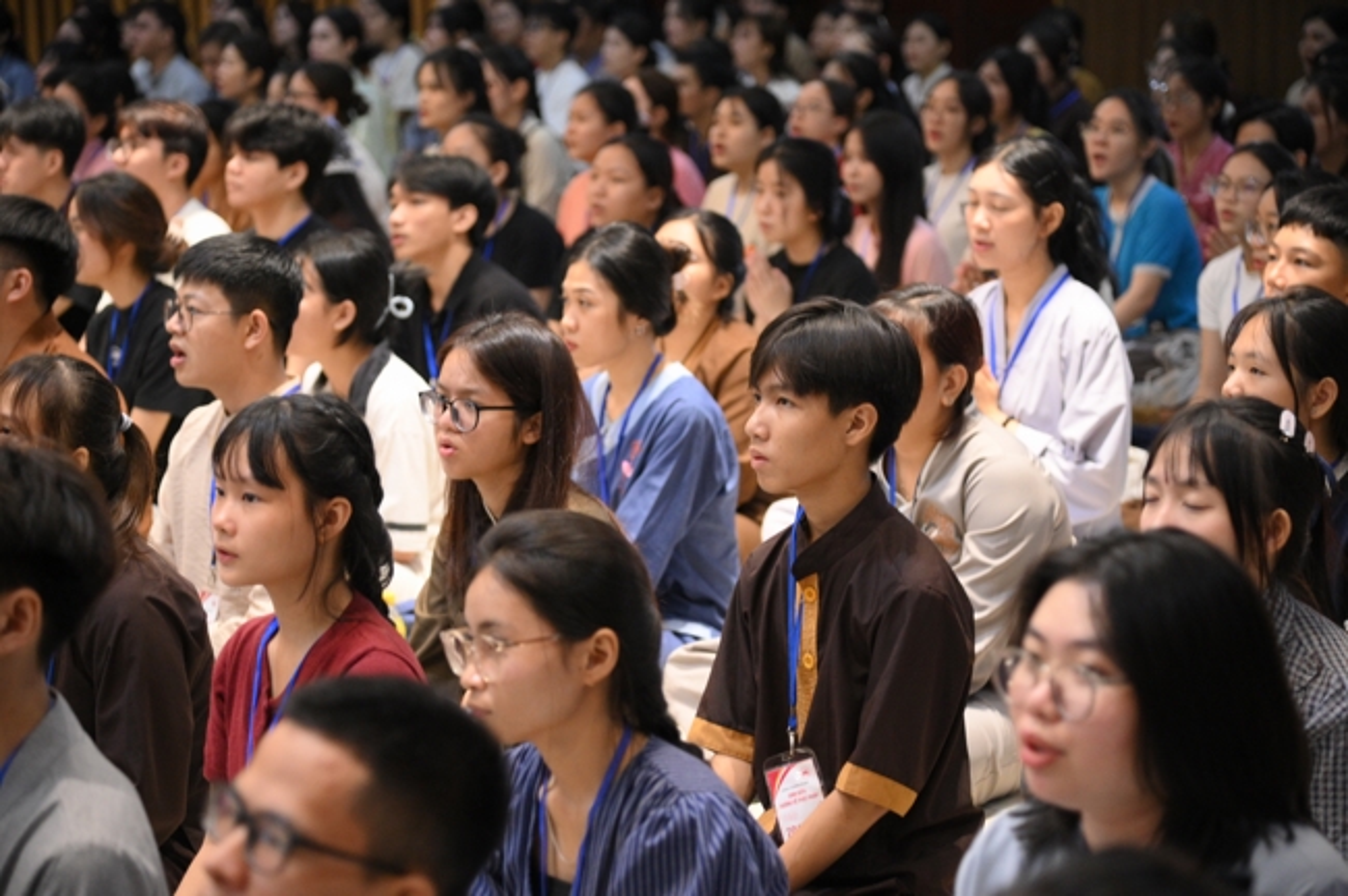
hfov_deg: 20.8
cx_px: 674
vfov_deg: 13.9
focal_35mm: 98
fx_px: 3666
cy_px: 448
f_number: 4
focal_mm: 98
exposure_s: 1/100
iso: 5000
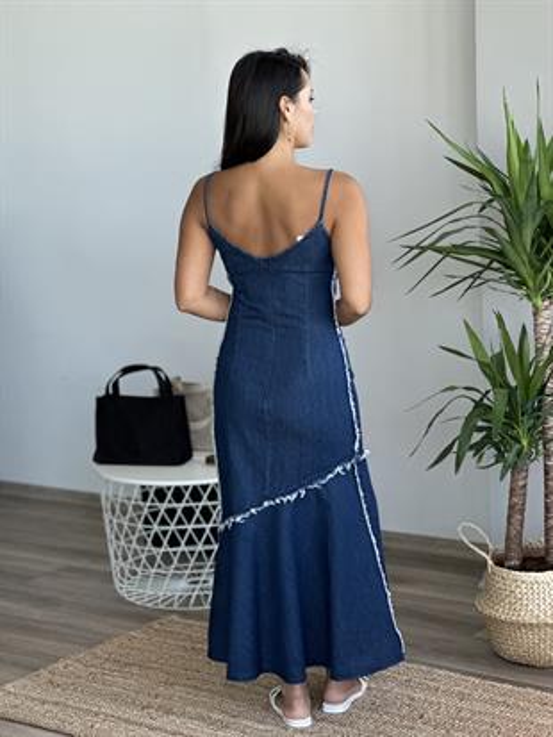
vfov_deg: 25.3
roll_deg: +3.2
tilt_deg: -10.1
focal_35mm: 77
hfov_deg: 19.1
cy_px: 368
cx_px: 276
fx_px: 1639
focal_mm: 9
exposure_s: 1/121
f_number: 2.8
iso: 200
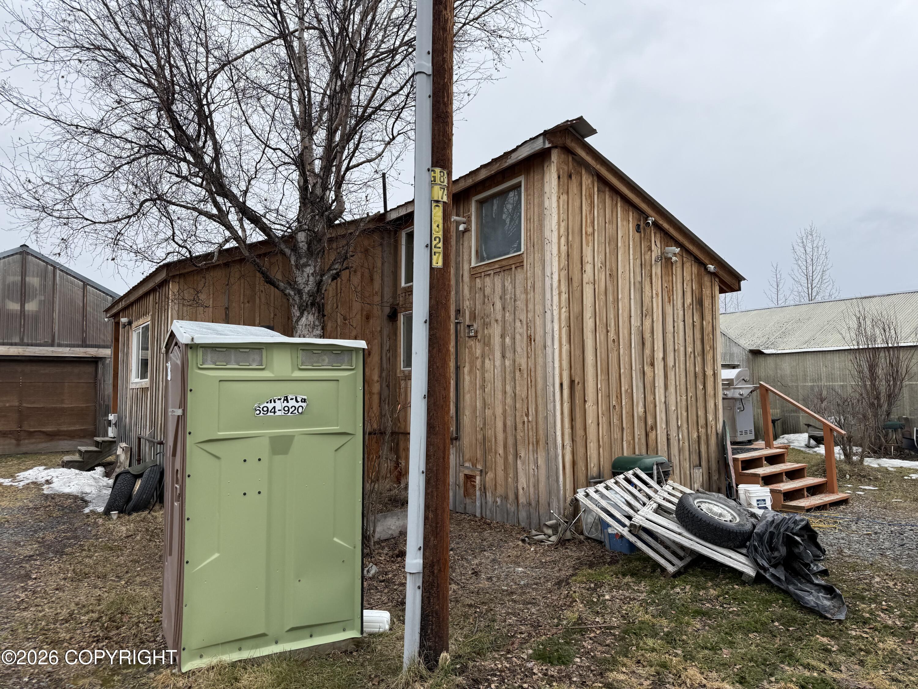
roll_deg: -1.6
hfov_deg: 71.6
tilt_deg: +4.0
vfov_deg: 56.8
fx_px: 636
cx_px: 459
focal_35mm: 24
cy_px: 344
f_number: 1.78
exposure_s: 1/2525
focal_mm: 6.76
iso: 80
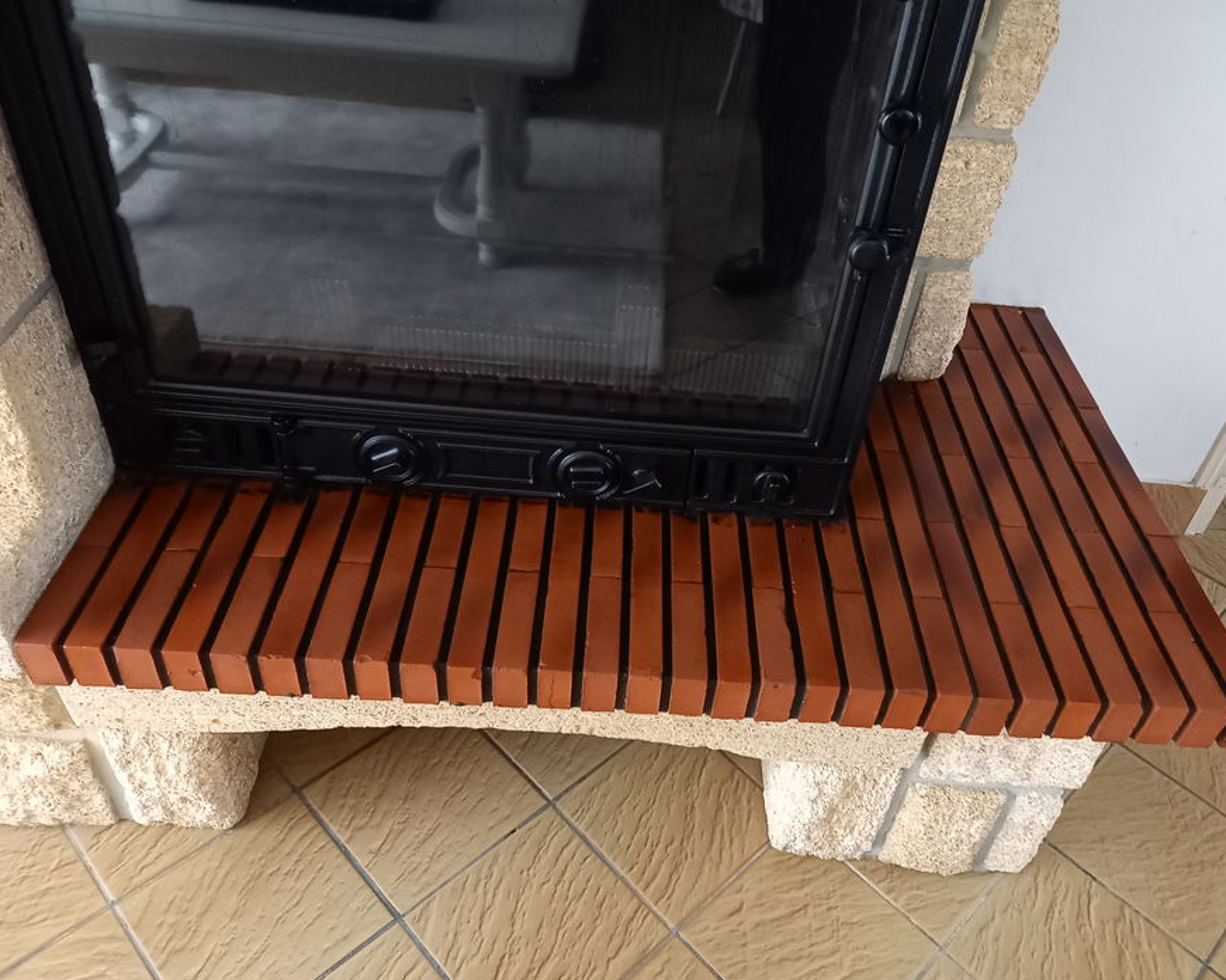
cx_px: 654
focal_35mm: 28
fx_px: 1016
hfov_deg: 62.2
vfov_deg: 51.5
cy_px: 479
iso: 800
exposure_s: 1/25
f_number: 2
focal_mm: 4.6
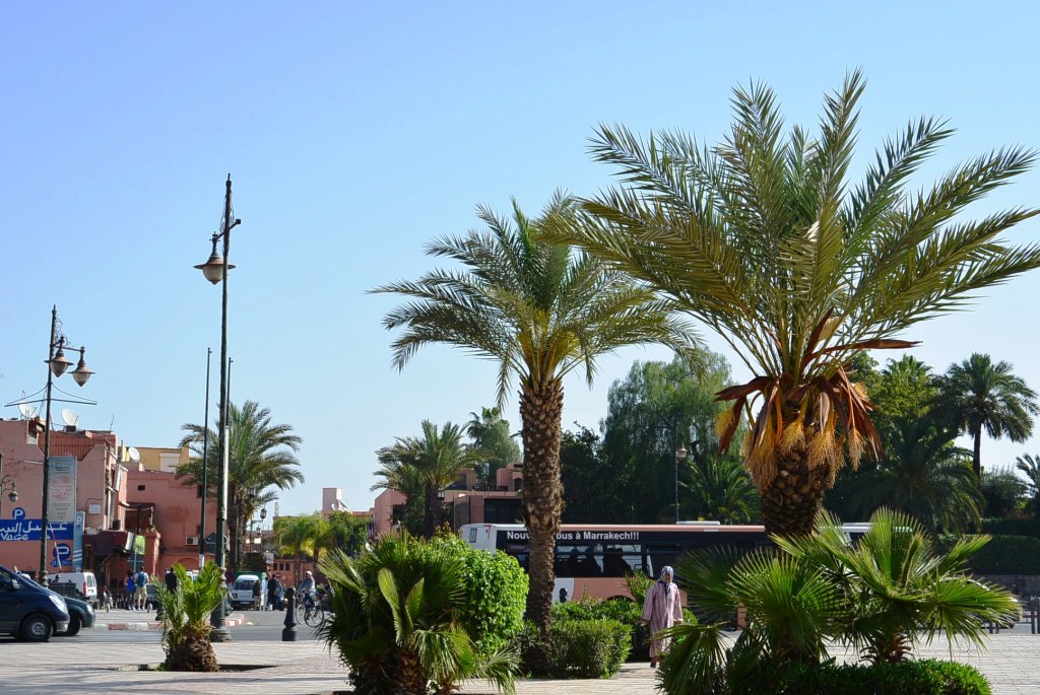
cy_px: 348
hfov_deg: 31.9
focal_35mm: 63
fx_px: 1822
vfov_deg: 21.6
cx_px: 520
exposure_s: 1/500
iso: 100
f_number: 5.3
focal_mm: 23.6
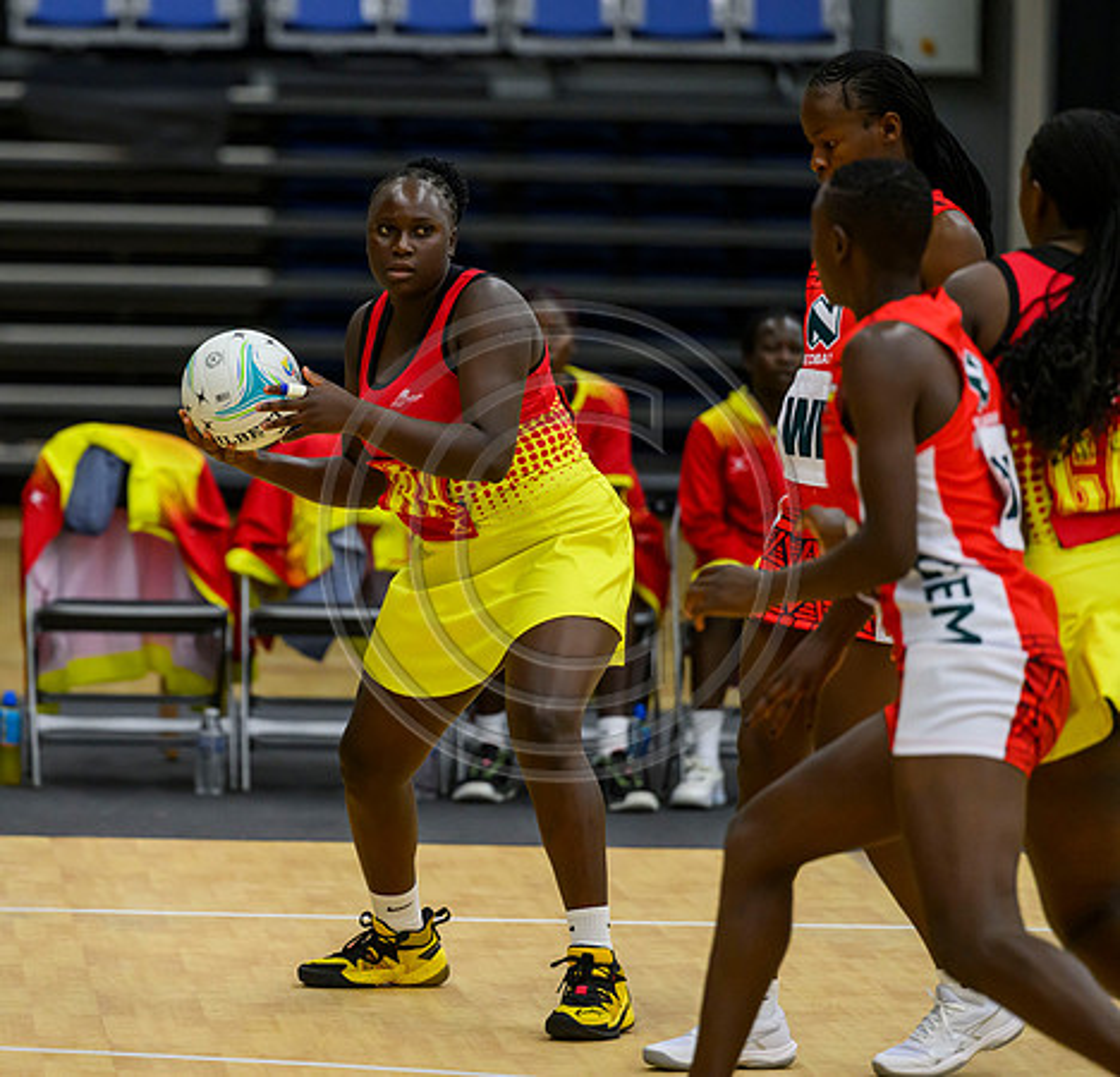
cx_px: 274
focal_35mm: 262
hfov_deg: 6.8
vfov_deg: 6.6
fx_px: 9405
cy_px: 512
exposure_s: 1/1000
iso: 4000
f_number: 3.2
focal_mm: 200
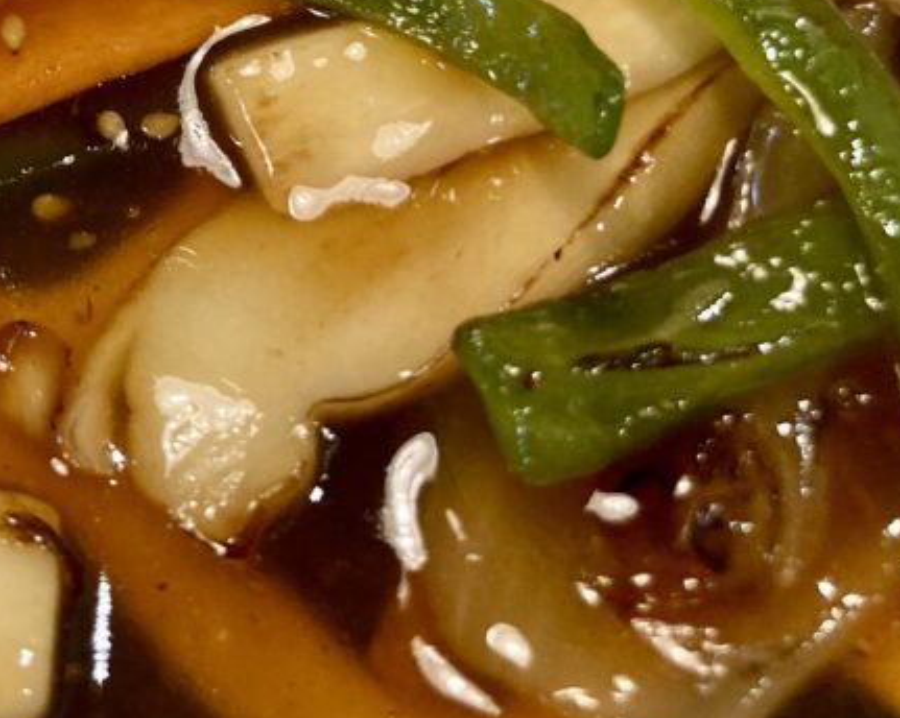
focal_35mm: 65
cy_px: -63
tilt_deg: -49.1
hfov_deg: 27.1
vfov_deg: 22.2
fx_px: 1730
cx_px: -54
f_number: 1.8
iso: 320
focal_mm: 3.99
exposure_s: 1/50
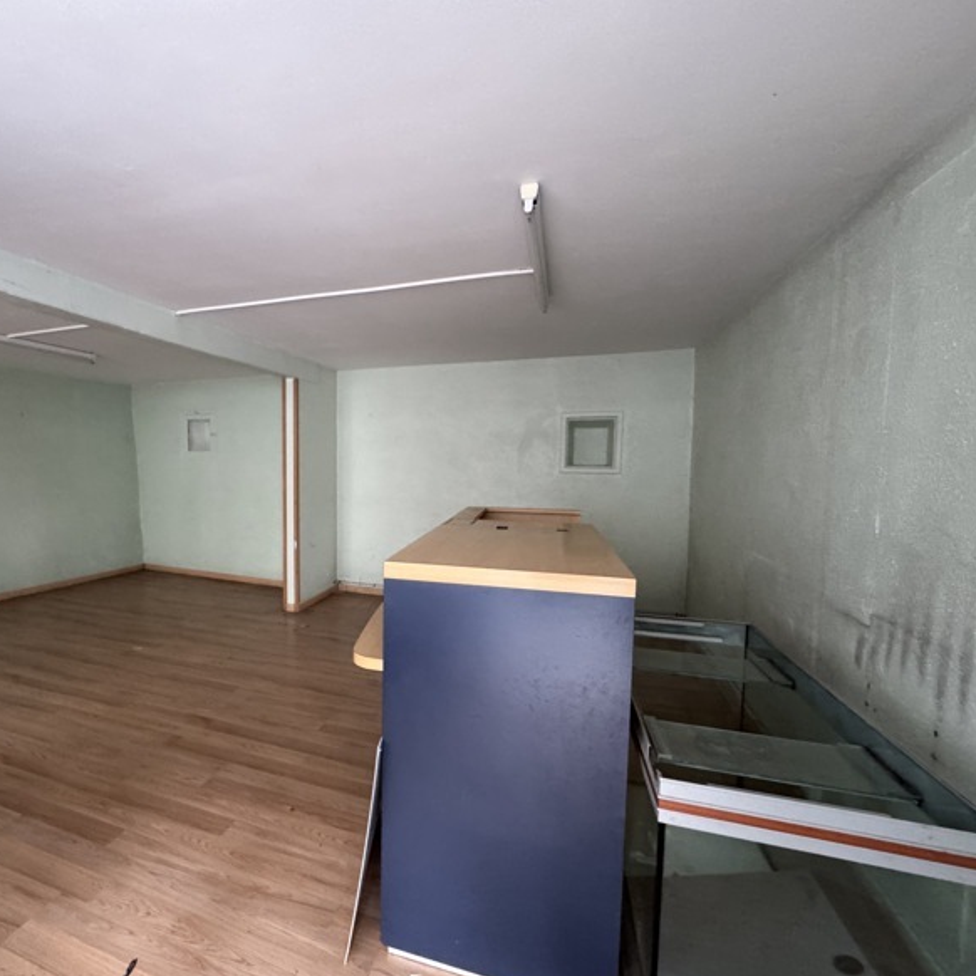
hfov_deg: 82.0
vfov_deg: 84.0
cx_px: 352
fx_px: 542
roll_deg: +0.3
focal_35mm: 17
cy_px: 498
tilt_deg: -5.8
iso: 800
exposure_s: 1/60
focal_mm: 2.22
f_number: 2.2
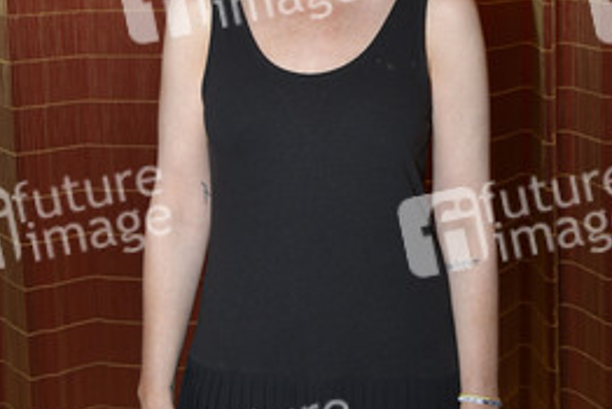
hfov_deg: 34.5
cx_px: 306
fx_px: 987
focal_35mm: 58
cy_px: 105
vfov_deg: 23.2
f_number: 7.1
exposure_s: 1/200
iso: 1250
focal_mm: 38
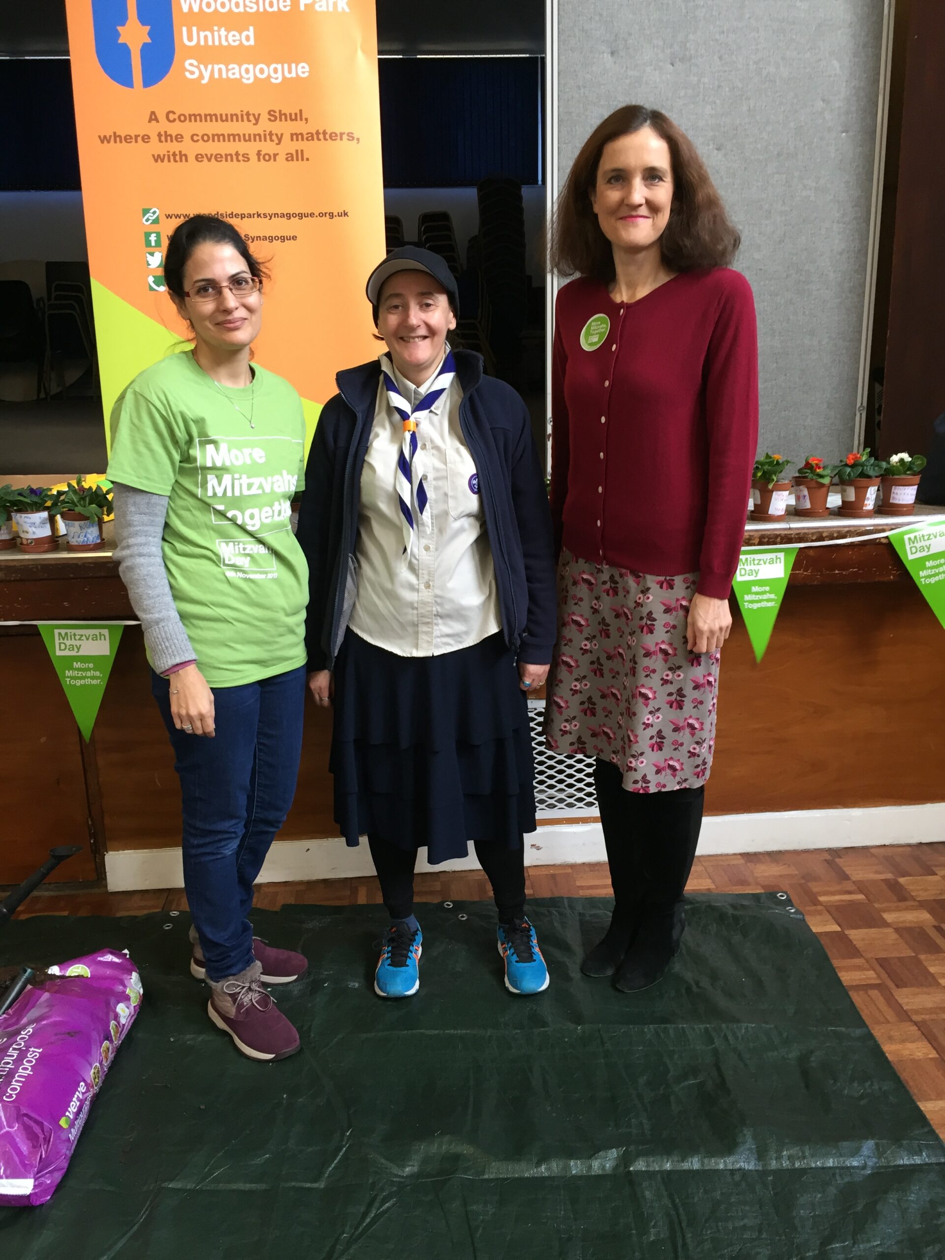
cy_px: 630
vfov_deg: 61.7
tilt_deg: -15.3
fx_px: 1056
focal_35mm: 29
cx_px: 472
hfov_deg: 48.2
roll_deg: +1.5
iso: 80
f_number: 2.2
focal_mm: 4.15
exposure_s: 1/33
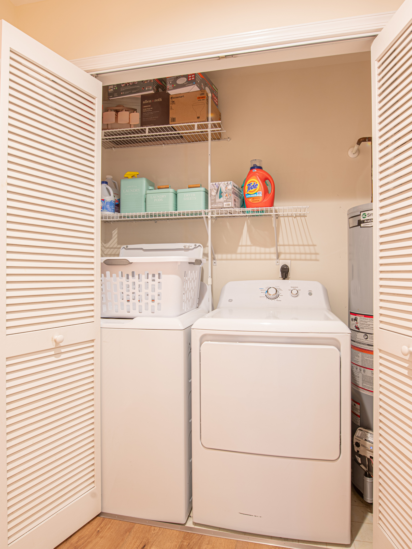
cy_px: 274
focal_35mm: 20
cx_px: 218
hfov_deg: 64.9
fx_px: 323
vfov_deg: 80.7
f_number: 9
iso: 64
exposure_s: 3
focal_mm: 14
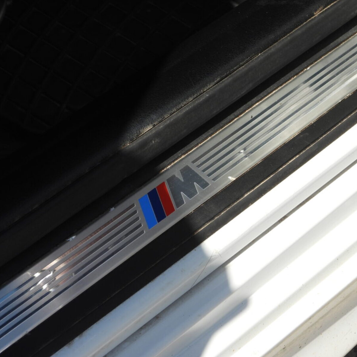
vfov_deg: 11.8
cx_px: 175
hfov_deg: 11.8
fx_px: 1727
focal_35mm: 148
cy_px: 179
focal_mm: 22.5
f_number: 4
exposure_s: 1/640
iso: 100
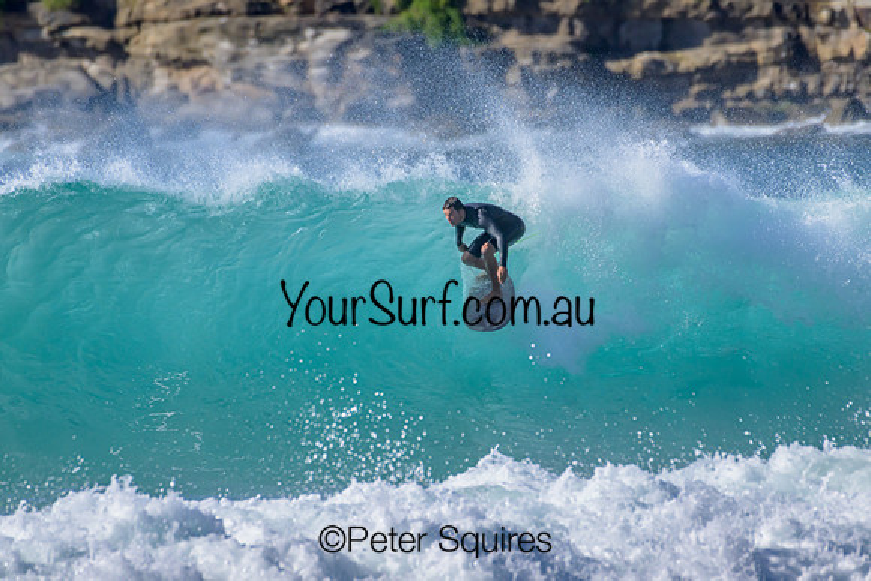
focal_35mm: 1000
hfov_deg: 2.1
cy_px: 290
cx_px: 436
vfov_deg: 1.4
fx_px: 24199
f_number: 11
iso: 1000
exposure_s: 1/2000
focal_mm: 1000
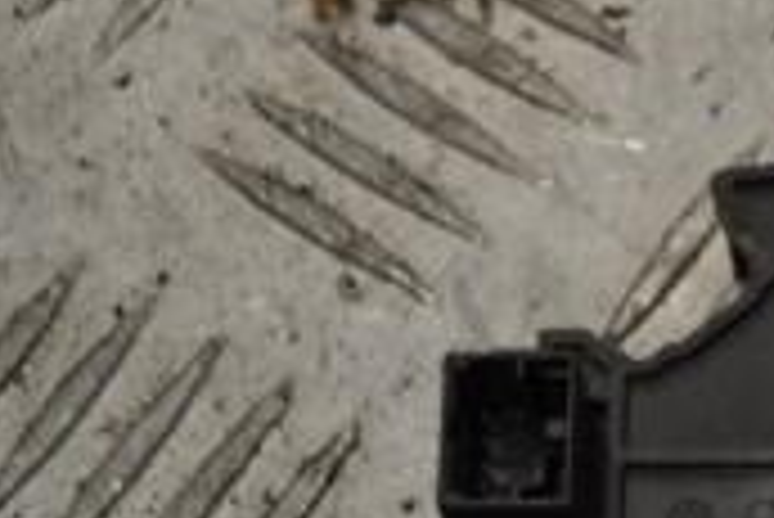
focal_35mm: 251
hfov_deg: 8.0
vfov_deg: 5.5
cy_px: 504
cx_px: 1256
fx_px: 5401
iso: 280
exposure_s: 1/125
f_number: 5.6
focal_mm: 48
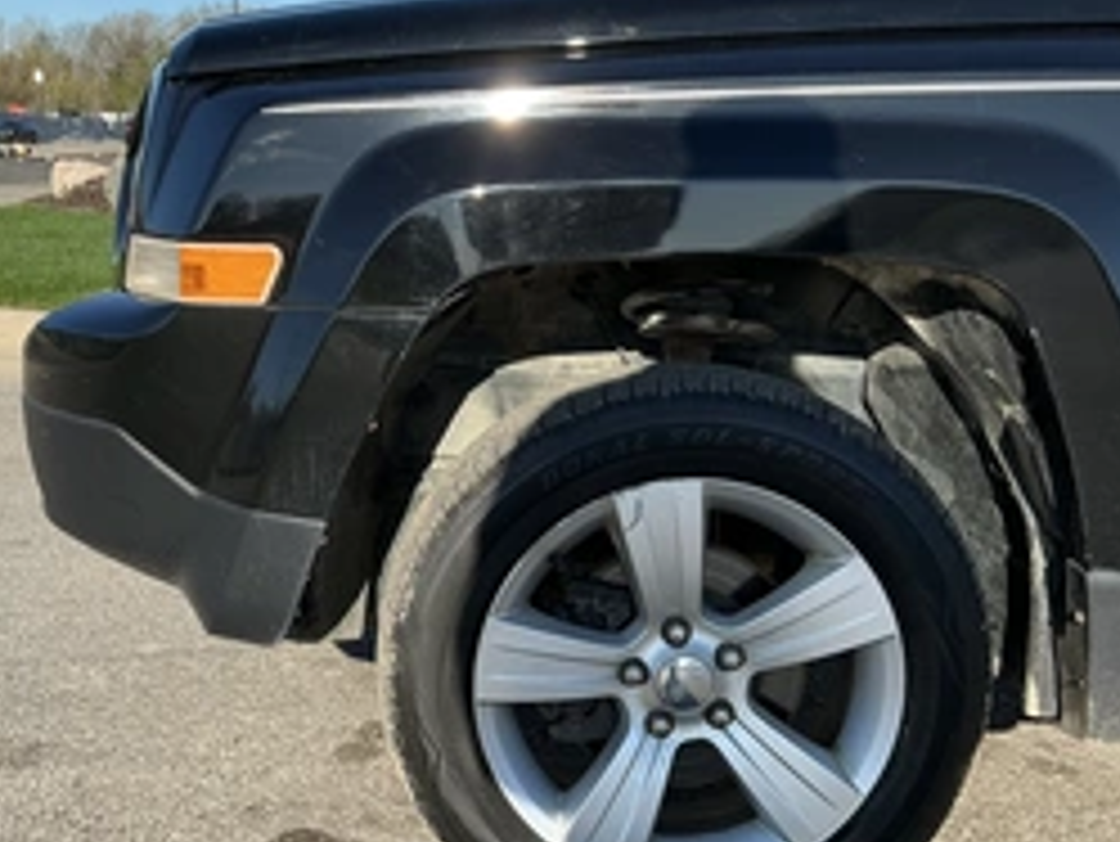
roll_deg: -2.4
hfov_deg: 41.9
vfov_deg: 32.2
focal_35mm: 45
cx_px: 450
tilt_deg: -11.3
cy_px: 473
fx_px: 1457
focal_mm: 3
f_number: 1.8
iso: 25
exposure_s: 1/1035
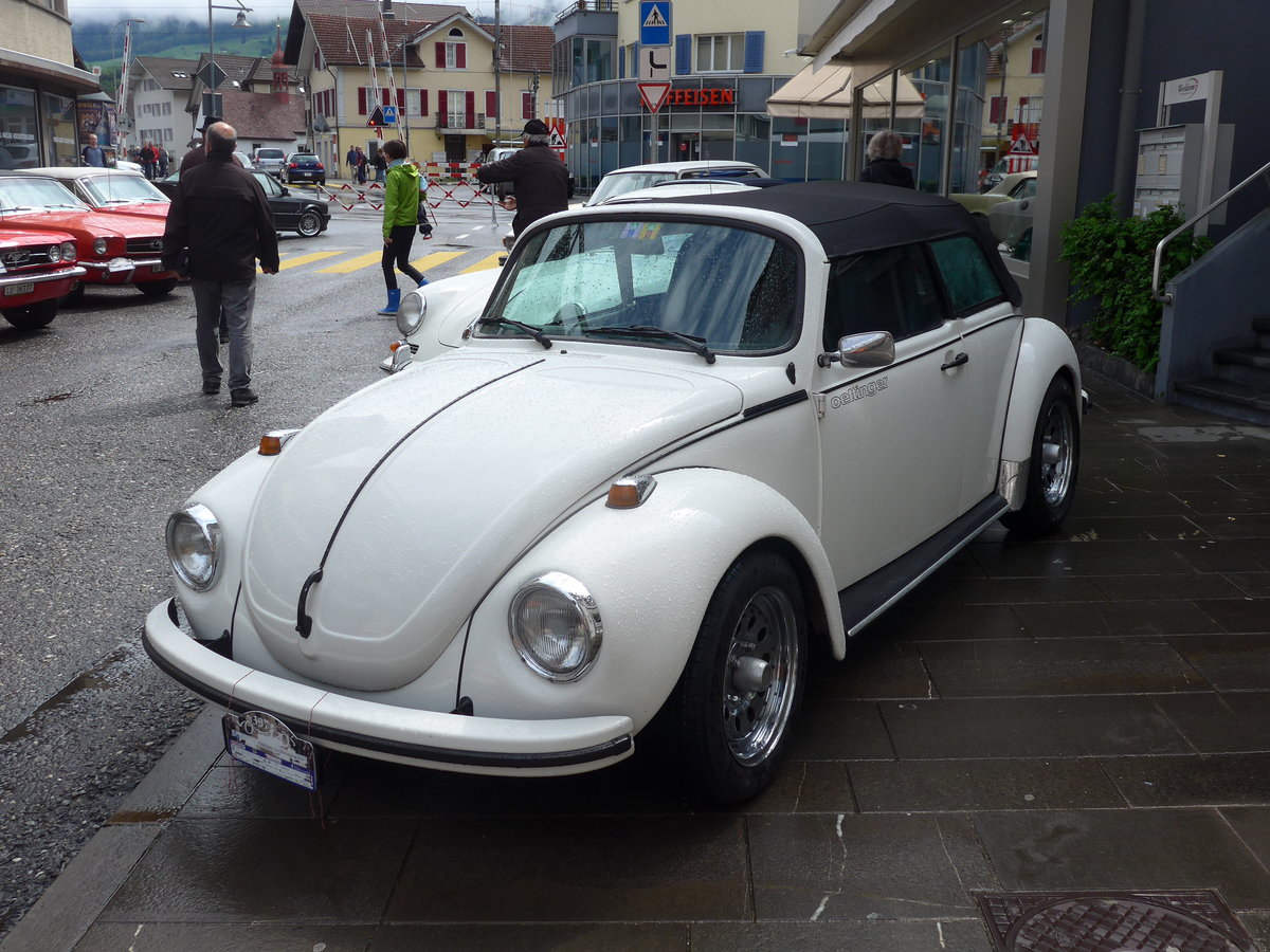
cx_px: 635
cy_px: 476
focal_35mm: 34
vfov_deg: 41.8
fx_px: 1247
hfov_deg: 54.0
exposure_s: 1/1300
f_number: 2.8
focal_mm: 7
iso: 80
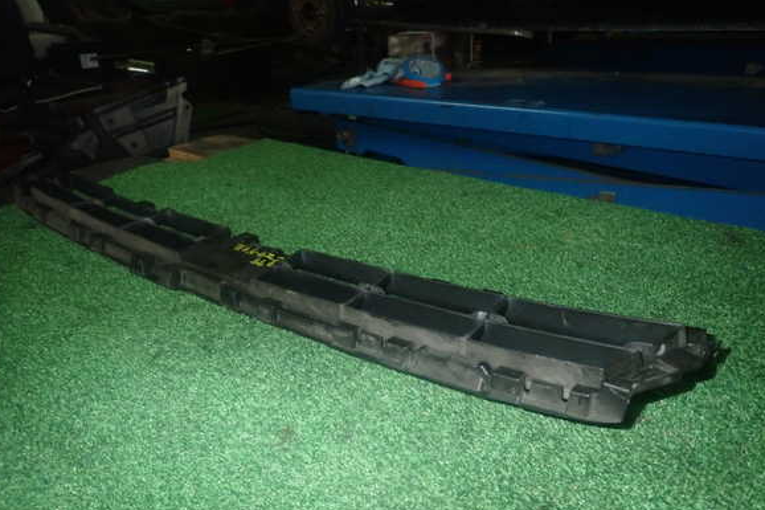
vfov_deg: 47.9
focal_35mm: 27
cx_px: 382
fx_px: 574
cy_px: 264
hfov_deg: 67.4
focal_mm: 4.5
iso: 800
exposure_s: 1/30
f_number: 5.6
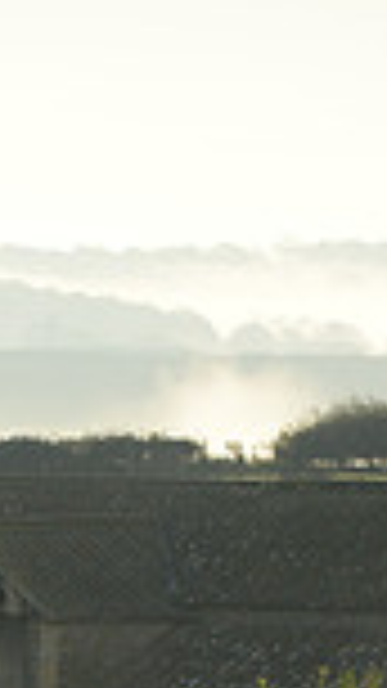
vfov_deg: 2.7
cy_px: 859
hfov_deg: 1.5
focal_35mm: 796
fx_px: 14529
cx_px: -680
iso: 1600
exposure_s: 1/1000
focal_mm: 200
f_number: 13
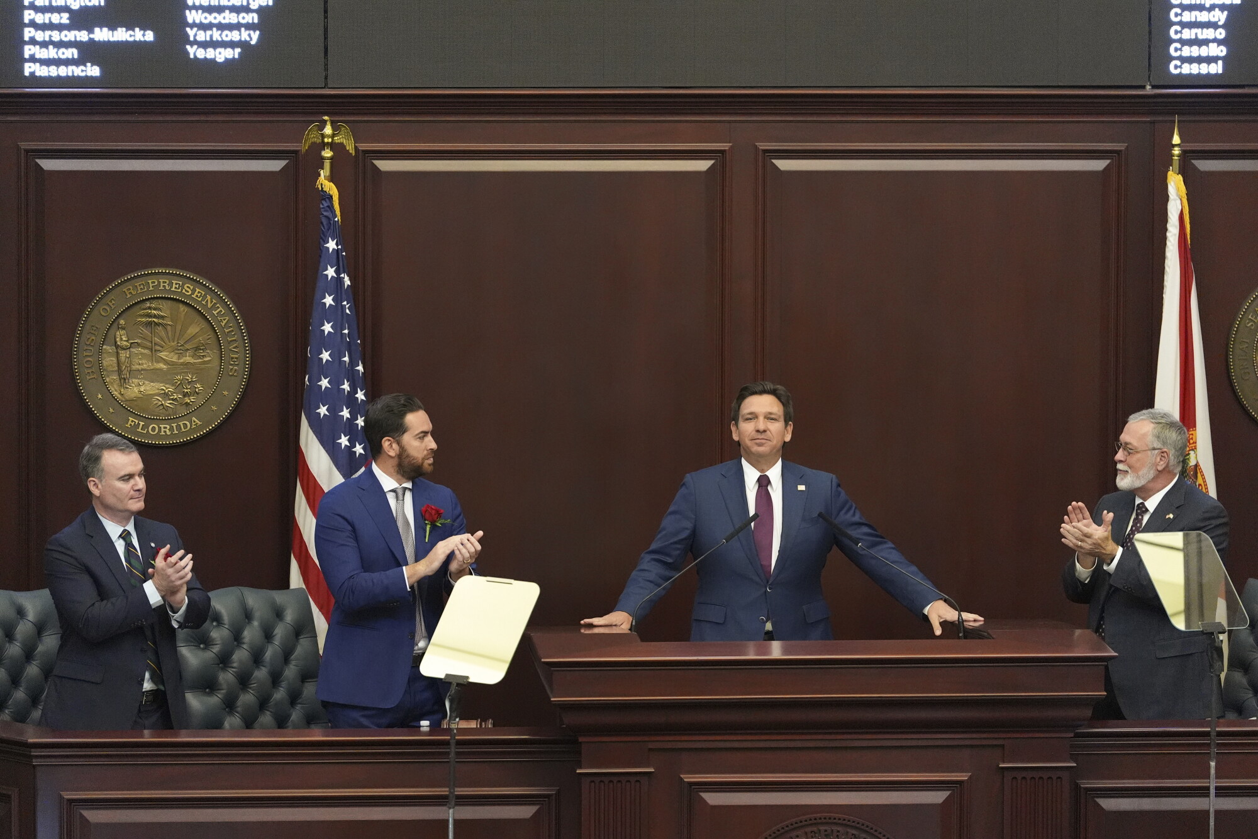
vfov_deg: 8.2
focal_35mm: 168
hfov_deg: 12.2
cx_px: 629
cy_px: 420
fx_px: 5870
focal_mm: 168
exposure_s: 1/320
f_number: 2.8
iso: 6400
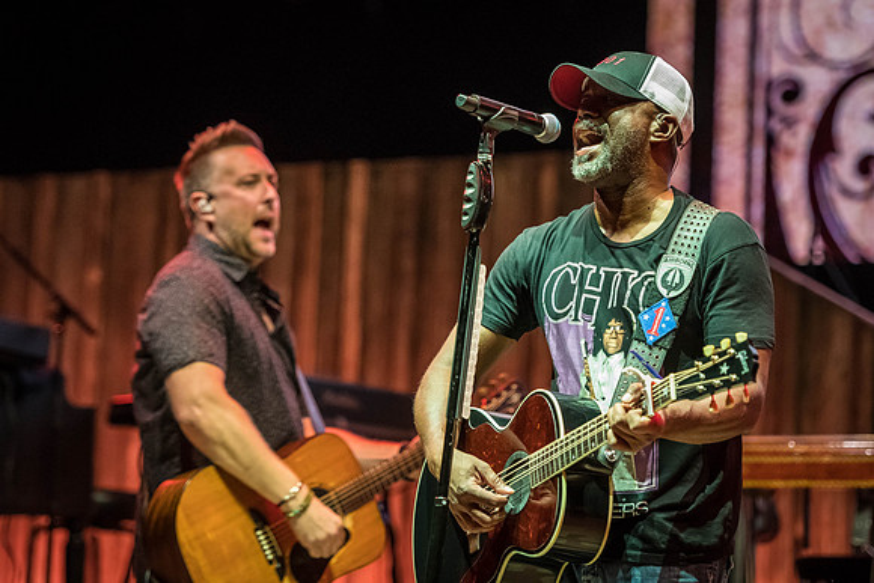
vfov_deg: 6.5
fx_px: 5127
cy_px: 186
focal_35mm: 211
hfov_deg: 9.7
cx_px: 437
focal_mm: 155
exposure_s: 1/1000
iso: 3200
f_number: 2.8
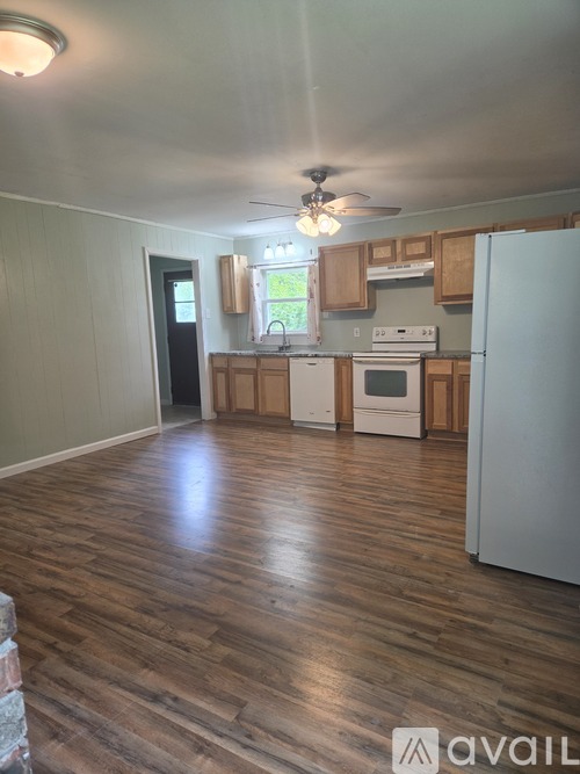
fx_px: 514
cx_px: 290
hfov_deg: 58.9
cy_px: 387
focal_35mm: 23
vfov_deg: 73.9
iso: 100
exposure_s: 1/120
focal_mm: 5.4
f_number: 1.8
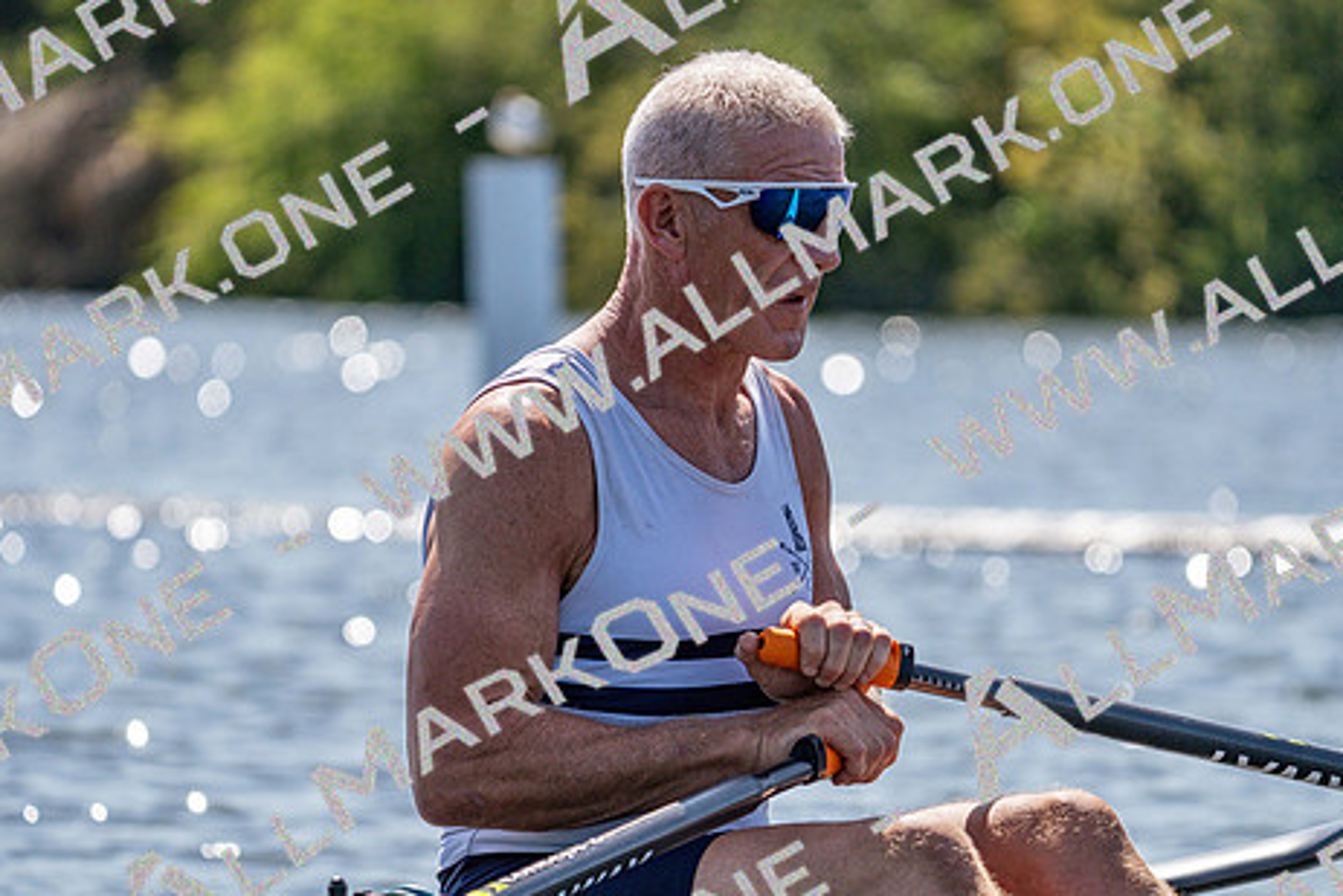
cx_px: 716
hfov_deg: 6.3
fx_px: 12202
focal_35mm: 327
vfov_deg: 4.2
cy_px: 529
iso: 250
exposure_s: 1/2000
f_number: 5.6
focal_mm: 261
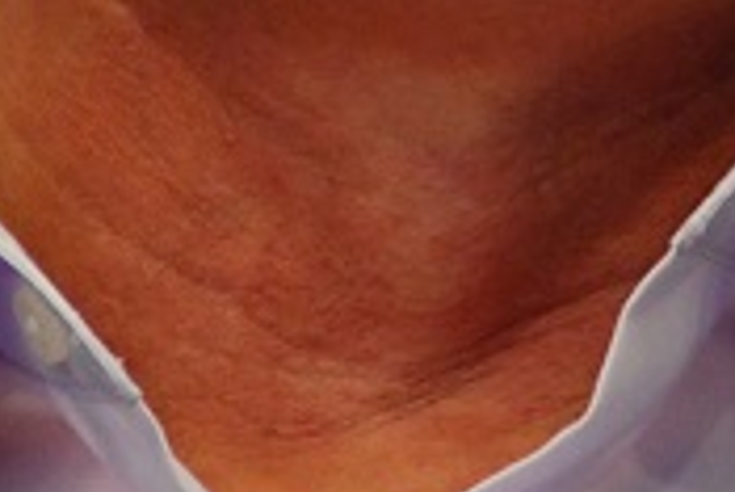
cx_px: 722
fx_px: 26849
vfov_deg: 1.0
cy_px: -421
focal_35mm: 1314
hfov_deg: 1.6
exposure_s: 1/25
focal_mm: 170
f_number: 5.6
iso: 1250
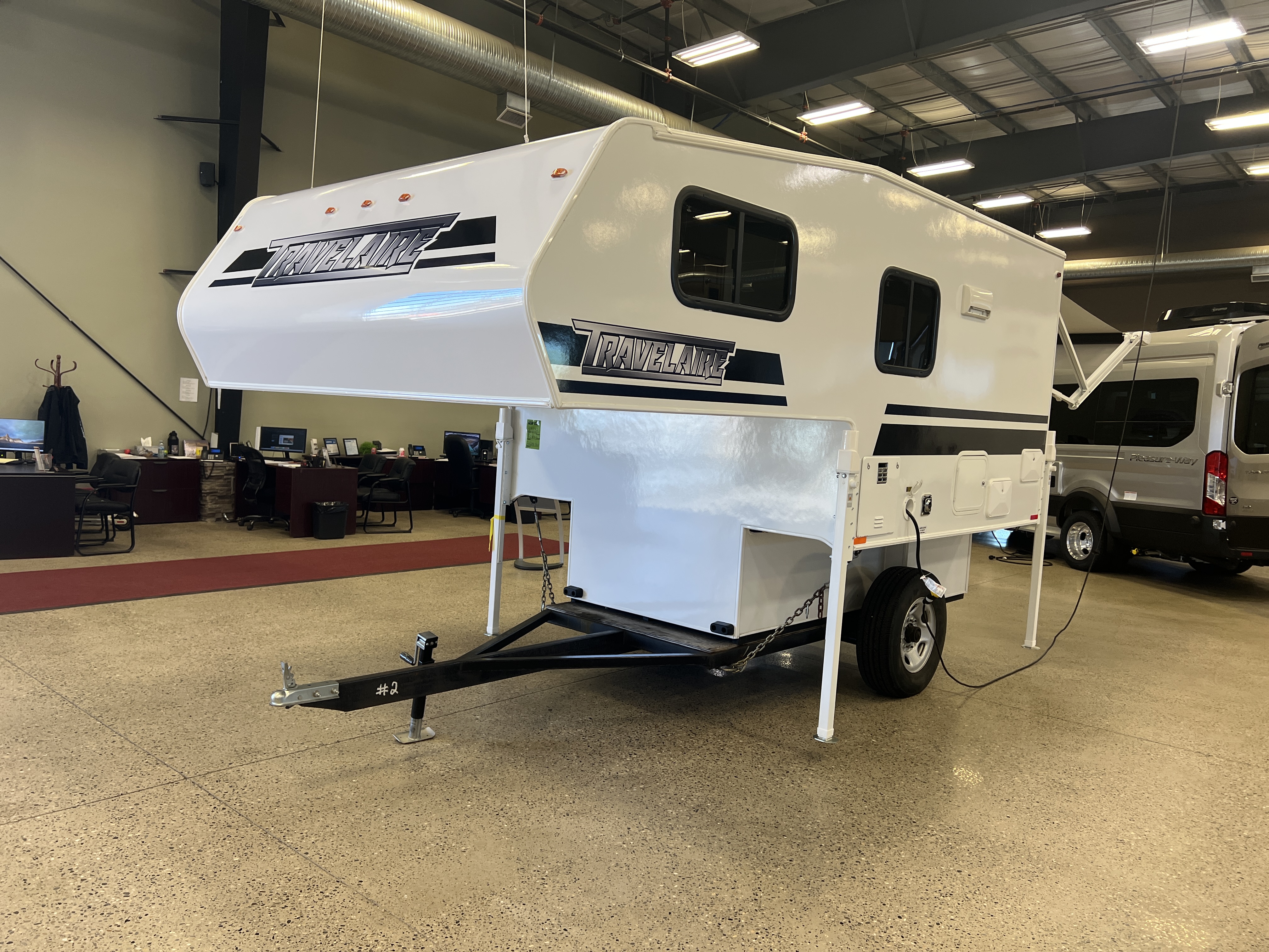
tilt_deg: -3.9
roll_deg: -3.5
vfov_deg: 53.1
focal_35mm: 26
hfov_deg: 67.3
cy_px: 476
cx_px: 634
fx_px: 953
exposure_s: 1/121
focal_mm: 5.7
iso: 80
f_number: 1.5
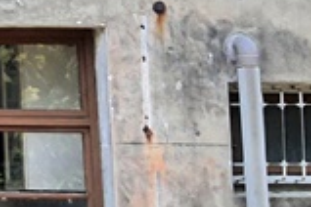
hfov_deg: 10.6
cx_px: -403
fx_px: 1468
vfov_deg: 7.9
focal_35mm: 170
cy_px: -109
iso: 50
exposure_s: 1/1744
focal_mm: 4.32
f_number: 1.7
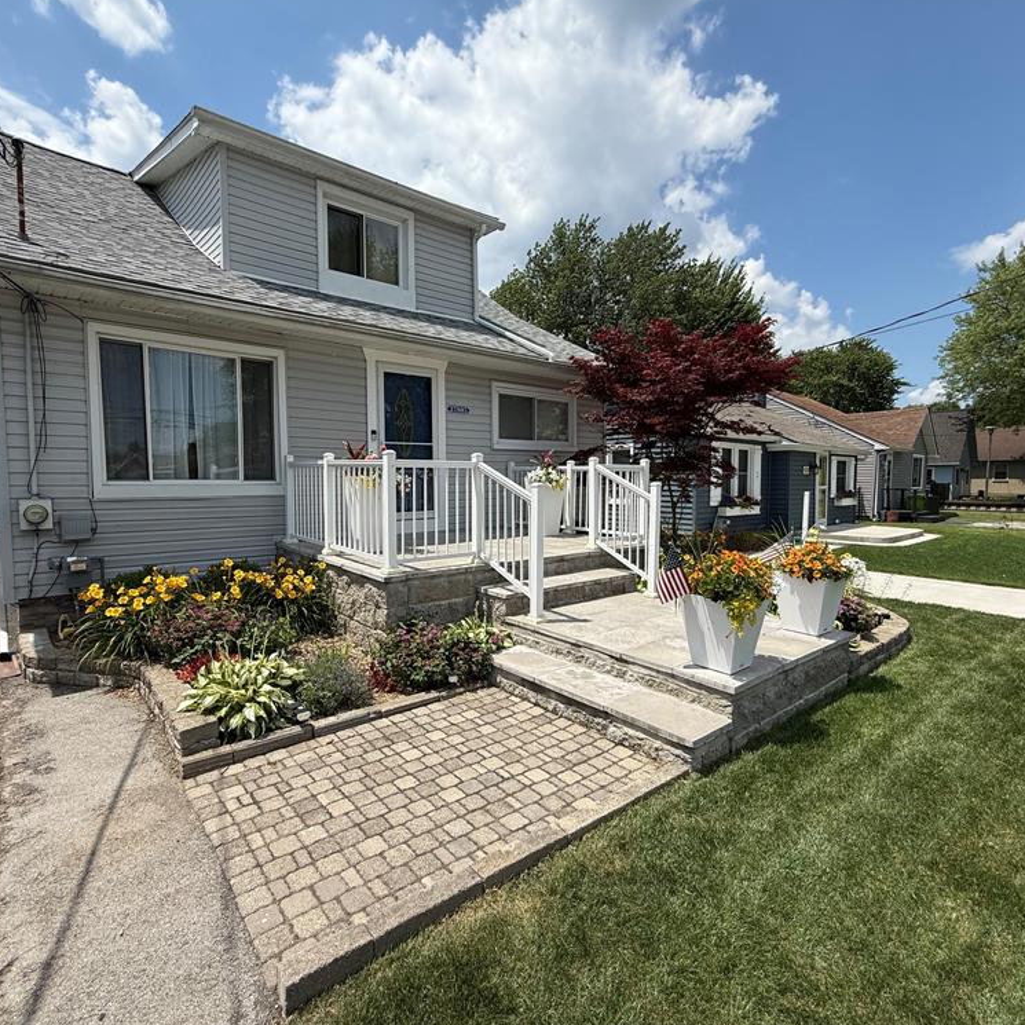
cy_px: 510
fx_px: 570
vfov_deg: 84.0
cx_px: 497
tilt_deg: -2.8
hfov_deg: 83.9
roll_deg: -0.5
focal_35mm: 17
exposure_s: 1/2506
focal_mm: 2.22
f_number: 2.2
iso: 50
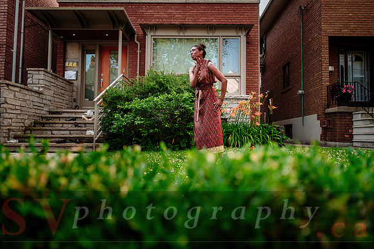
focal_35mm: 27
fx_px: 278
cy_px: 124
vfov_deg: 48.4
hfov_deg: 67.9
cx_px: 187
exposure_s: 1/500
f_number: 1.8
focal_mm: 17
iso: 500
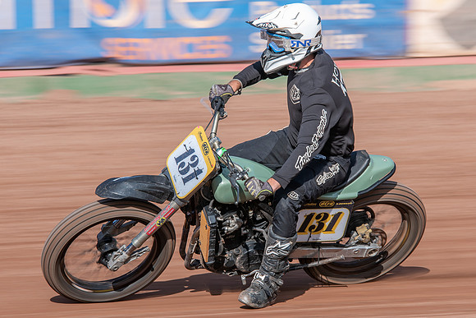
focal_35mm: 337
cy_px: 189
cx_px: 271
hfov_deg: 6.1
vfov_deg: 4.1
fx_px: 4459
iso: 100
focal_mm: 200
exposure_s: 1/160
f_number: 8
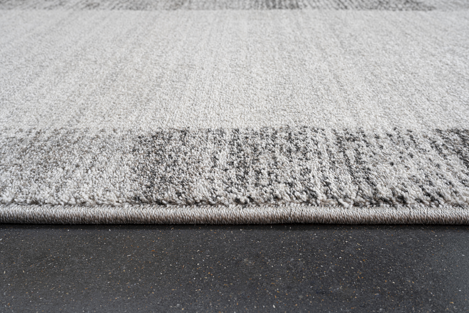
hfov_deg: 54.4
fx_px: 456
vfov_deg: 37.9
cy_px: 156
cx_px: 234
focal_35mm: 35
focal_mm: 35
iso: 64
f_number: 16
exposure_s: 1.6
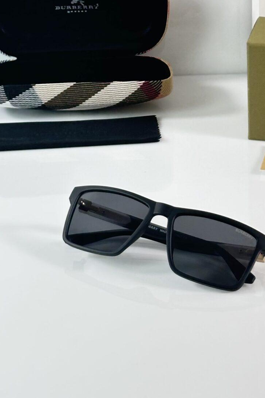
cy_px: 21
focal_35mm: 117
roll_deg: +1.8
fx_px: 1292
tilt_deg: -17.9
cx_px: 134
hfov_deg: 11.7
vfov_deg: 17.2
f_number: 1.78
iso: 80
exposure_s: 1/100
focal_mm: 6.86
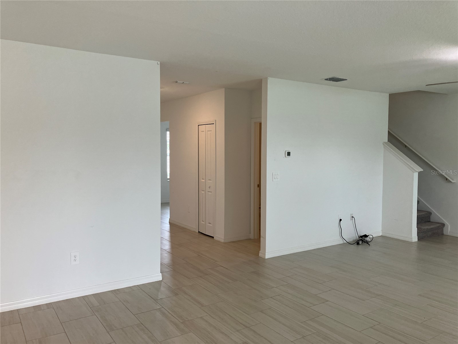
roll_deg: +0.4
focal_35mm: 28
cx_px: 229
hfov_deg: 63.4
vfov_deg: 49.7
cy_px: 172
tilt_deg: -3.0
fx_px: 370
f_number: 1.8
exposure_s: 1/120
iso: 80
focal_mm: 3.99
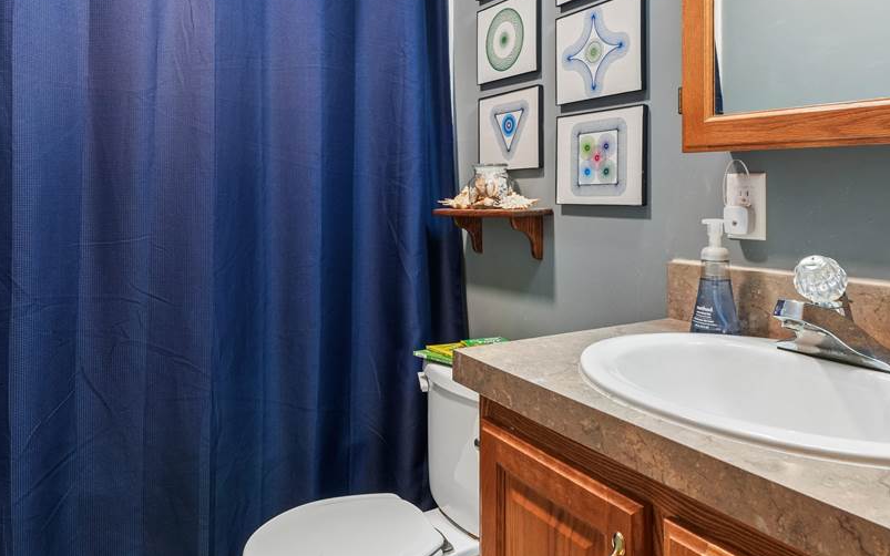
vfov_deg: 46.9
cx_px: 413
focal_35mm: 26
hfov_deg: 70.3
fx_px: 631
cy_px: 190
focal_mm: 16
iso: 640
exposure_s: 1/5
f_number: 10
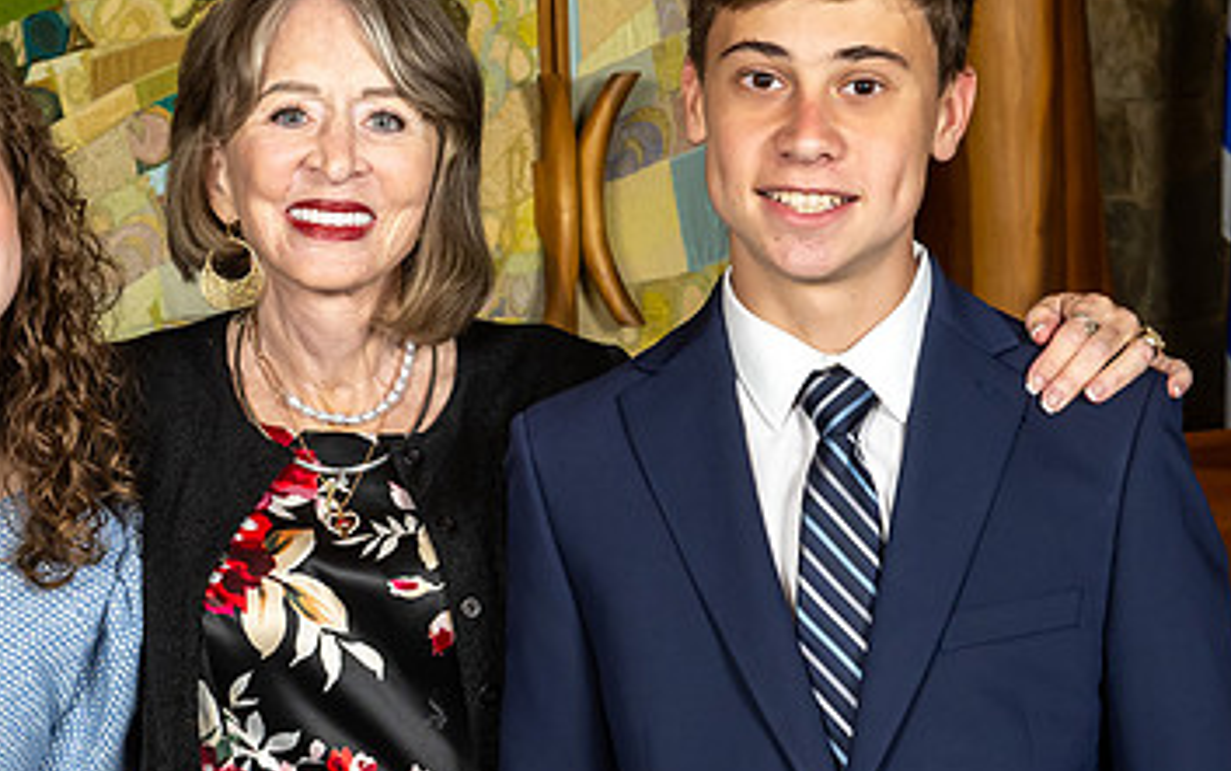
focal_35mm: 140
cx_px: 331
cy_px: 459
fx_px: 4699
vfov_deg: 9.4
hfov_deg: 14.9
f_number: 8
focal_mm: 48
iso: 640
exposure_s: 1/200
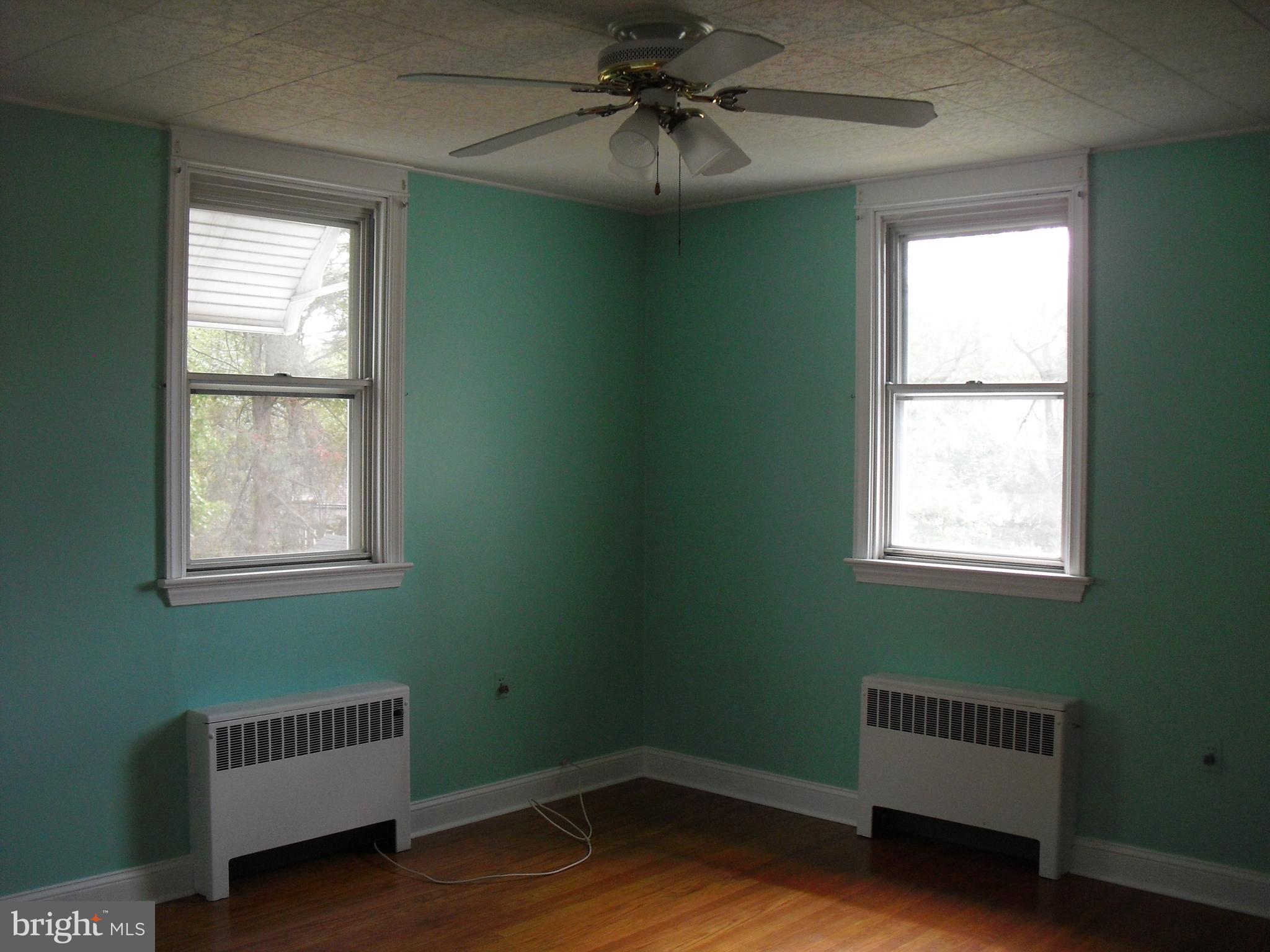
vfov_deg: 39.7
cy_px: 476
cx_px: 635
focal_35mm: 36
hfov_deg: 51.4
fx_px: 1321
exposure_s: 1/80
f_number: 3.1
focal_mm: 6.3
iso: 200
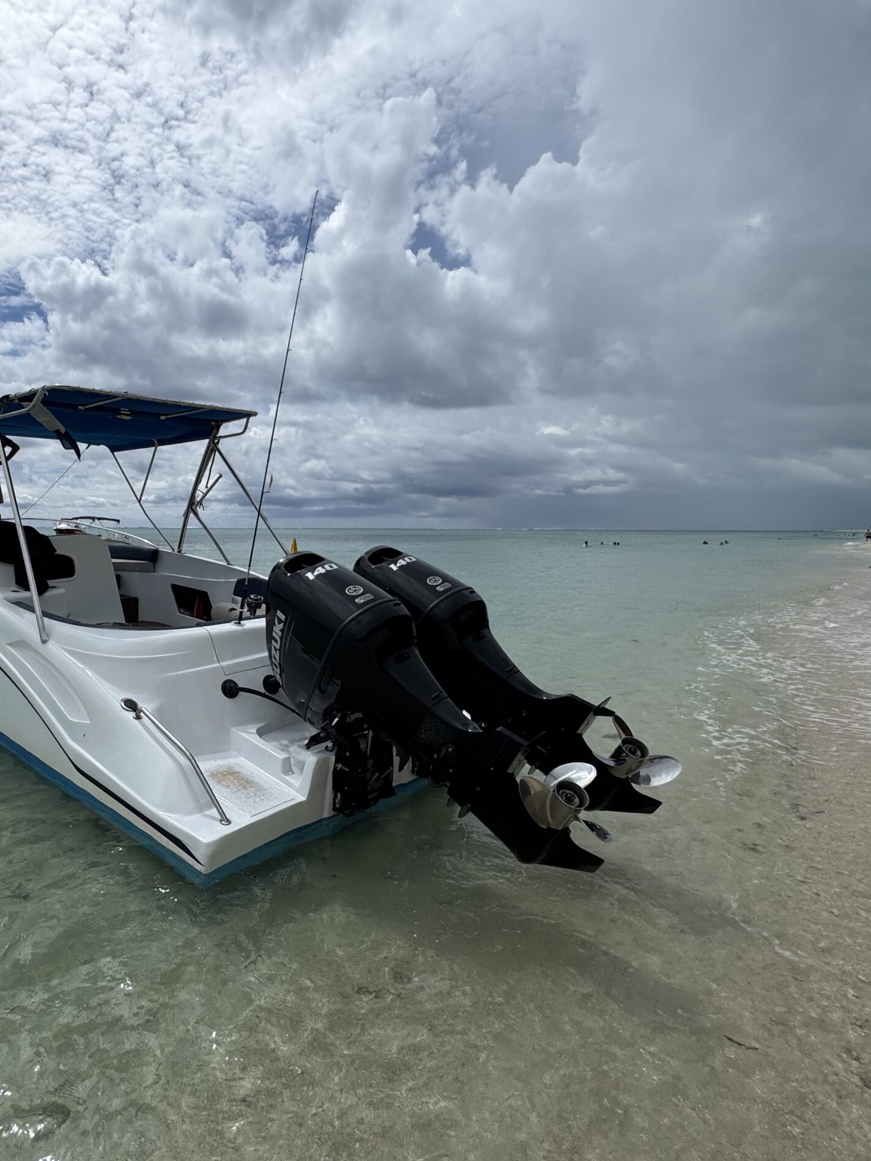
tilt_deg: -5.5
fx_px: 637
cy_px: 589
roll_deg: -0.8
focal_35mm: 19
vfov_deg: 84.7
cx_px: 225
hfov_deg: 64.8
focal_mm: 2.22
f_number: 2.2
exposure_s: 1/3906
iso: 40
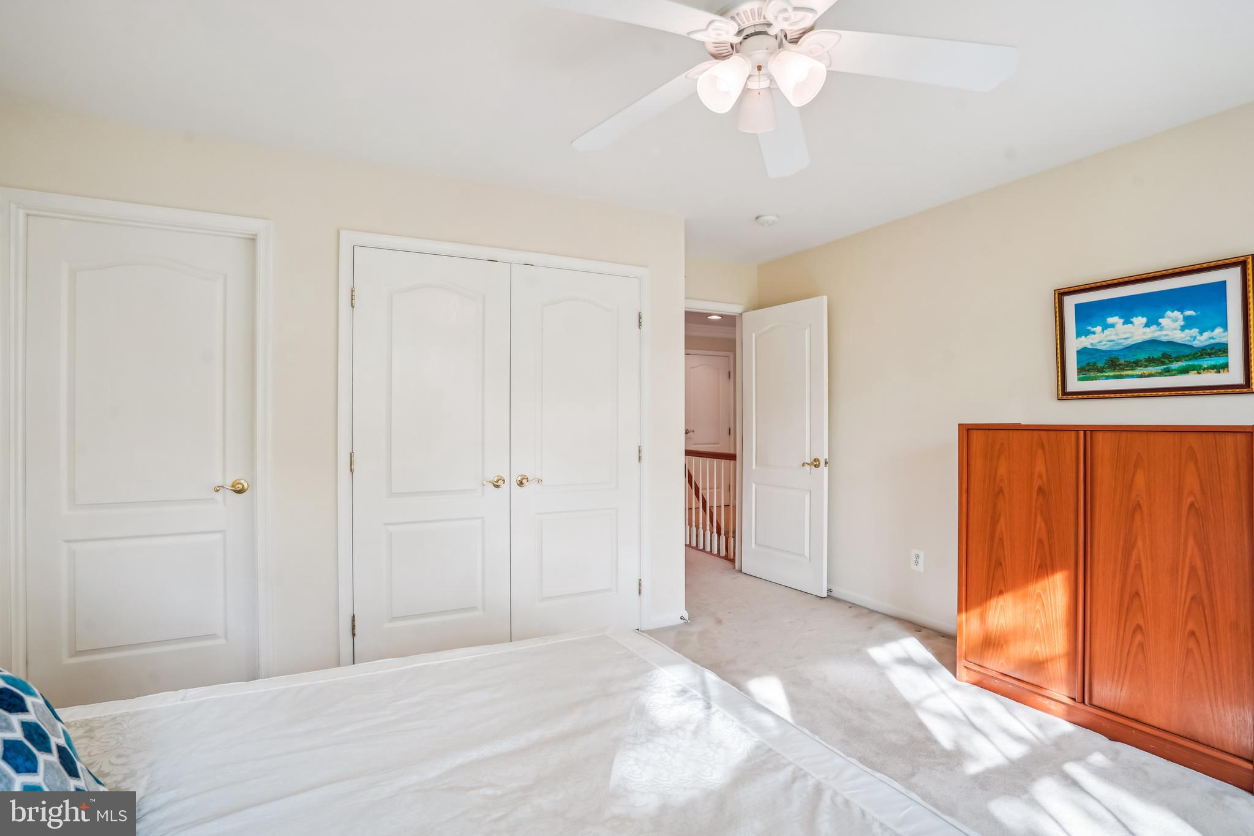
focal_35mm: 16
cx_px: 627
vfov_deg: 73.7
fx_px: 557
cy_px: 418
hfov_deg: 96.7
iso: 200
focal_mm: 16
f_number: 8
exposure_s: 1/25
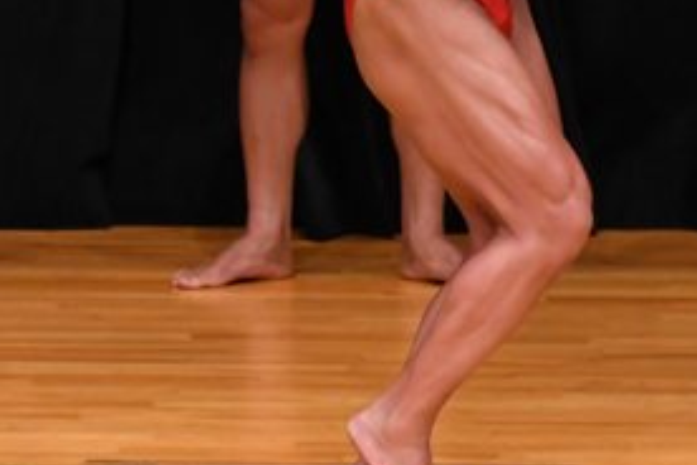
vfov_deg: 1.7
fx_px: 15468
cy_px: -18
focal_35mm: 799
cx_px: -236
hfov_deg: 2.6
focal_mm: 190
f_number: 5.6
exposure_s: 1/400
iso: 3200
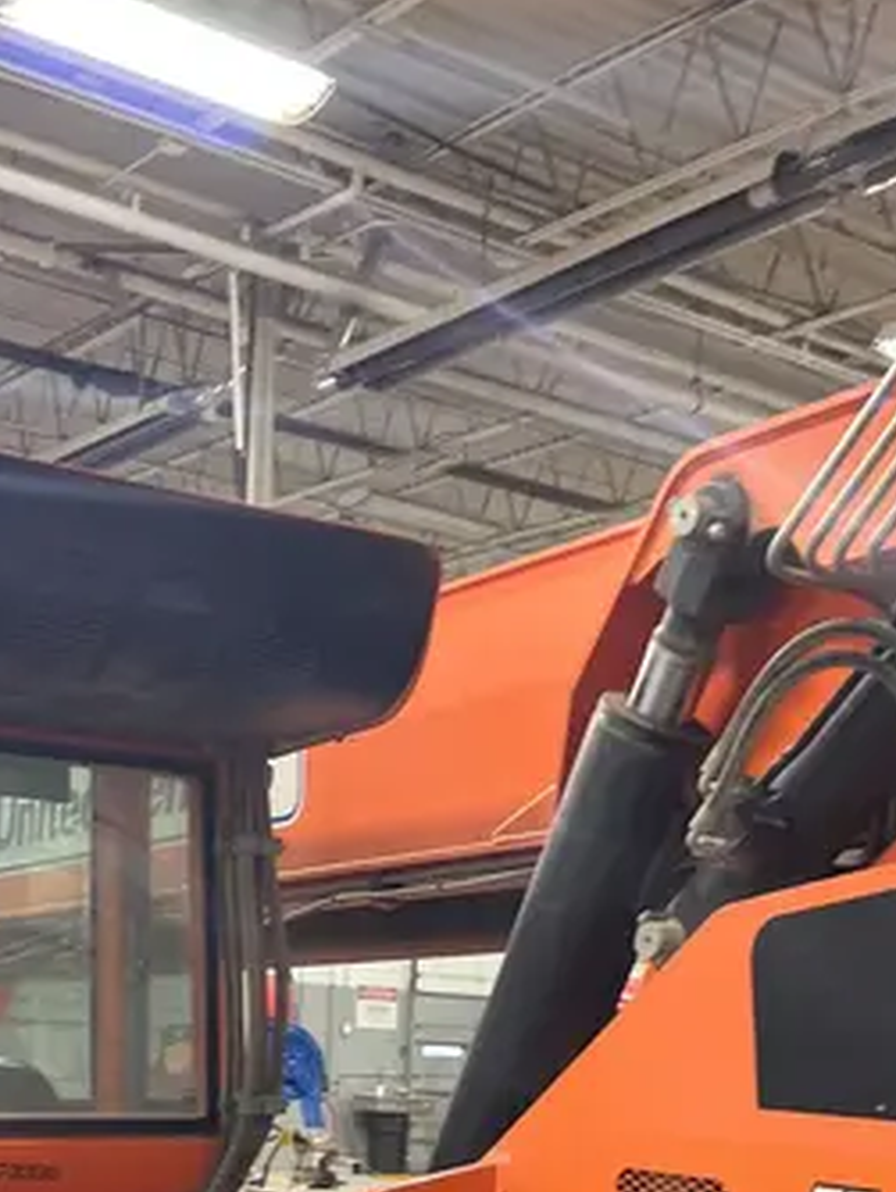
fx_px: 1965
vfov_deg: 30.5
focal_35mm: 57
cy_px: 1283
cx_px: 464
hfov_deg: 25.7
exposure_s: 1/60
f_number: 1.6
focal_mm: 5.1
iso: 250
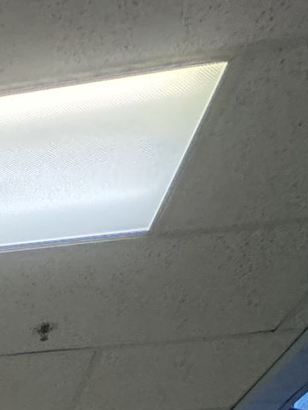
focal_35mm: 63
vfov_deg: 17.1
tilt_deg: -8.3
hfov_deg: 17.7
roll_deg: -0.5
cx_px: -279
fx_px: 747
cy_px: 898
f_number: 2.2
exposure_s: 1/120
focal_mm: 2.22
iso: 320
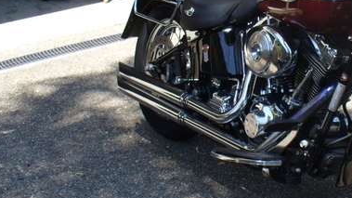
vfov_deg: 14.2
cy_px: 74
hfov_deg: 24.4
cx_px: 306
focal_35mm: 85
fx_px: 793
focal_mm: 6.1
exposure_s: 1/400
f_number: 2.8
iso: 80
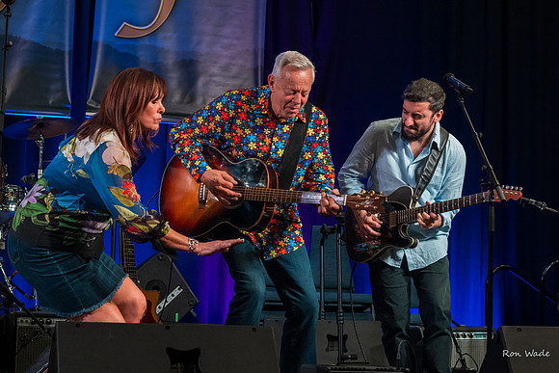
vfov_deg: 14.7
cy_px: 190
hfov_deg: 21.9
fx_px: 1442
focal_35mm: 93
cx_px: 362
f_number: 7.1
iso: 10000
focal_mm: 70
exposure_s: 1/200
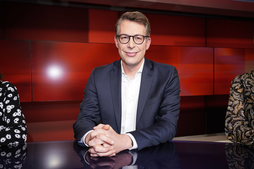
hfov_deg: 58.8
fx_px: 226
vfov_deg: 41.1
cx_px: 127
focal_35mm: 32
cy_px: 84
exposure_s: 1/125
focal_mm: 32
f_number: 5
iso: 1600
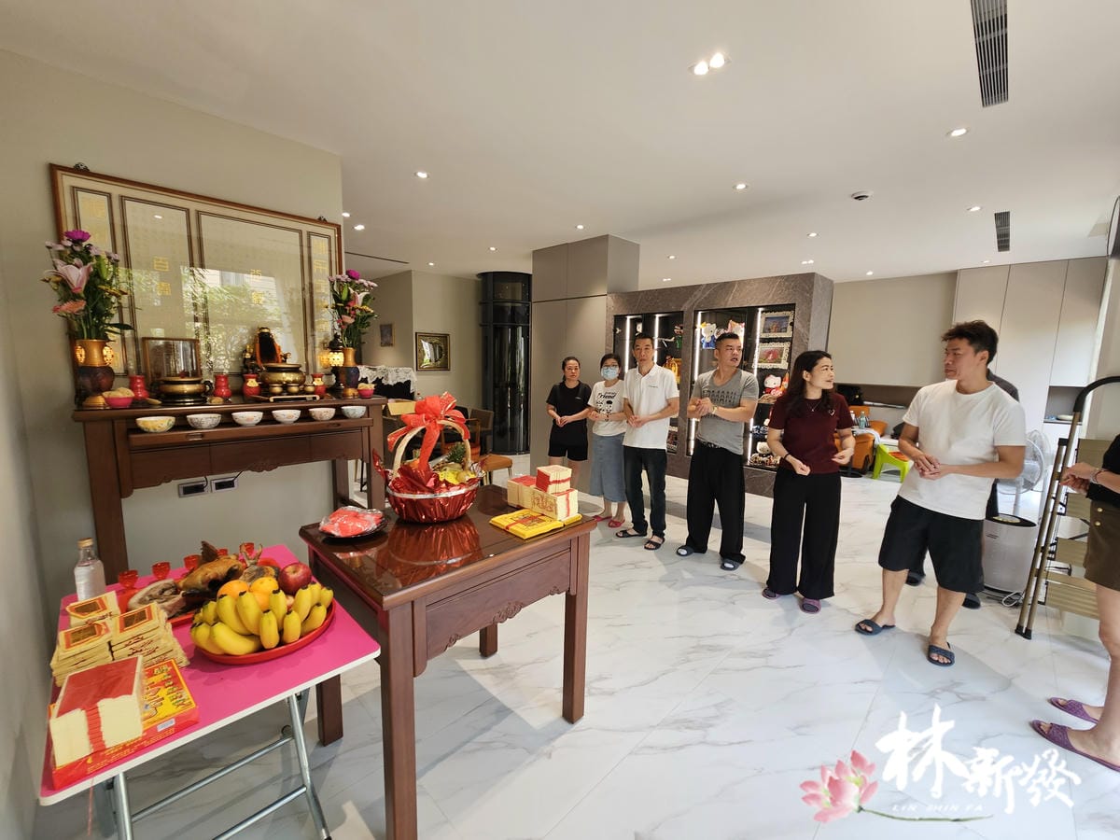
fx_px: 421
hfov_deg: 106.2
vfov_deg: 89.9
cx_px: 560
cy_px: 420
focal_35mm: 13
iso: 64
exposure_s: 1/60
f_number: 2.2
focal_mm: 2.2
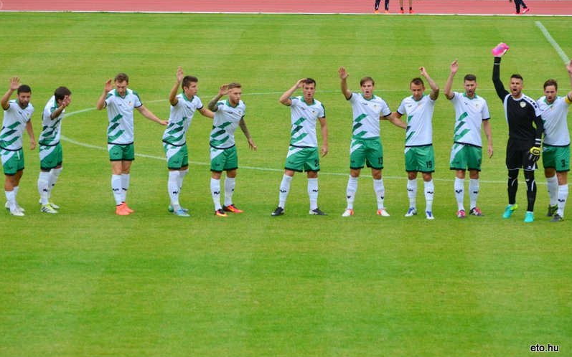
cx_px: 286
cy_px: 176
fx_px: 3702
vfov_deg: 5.5
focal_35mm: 238
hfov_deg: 8.8
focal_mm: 155
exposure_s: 1/1000
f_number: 4.8
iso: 800
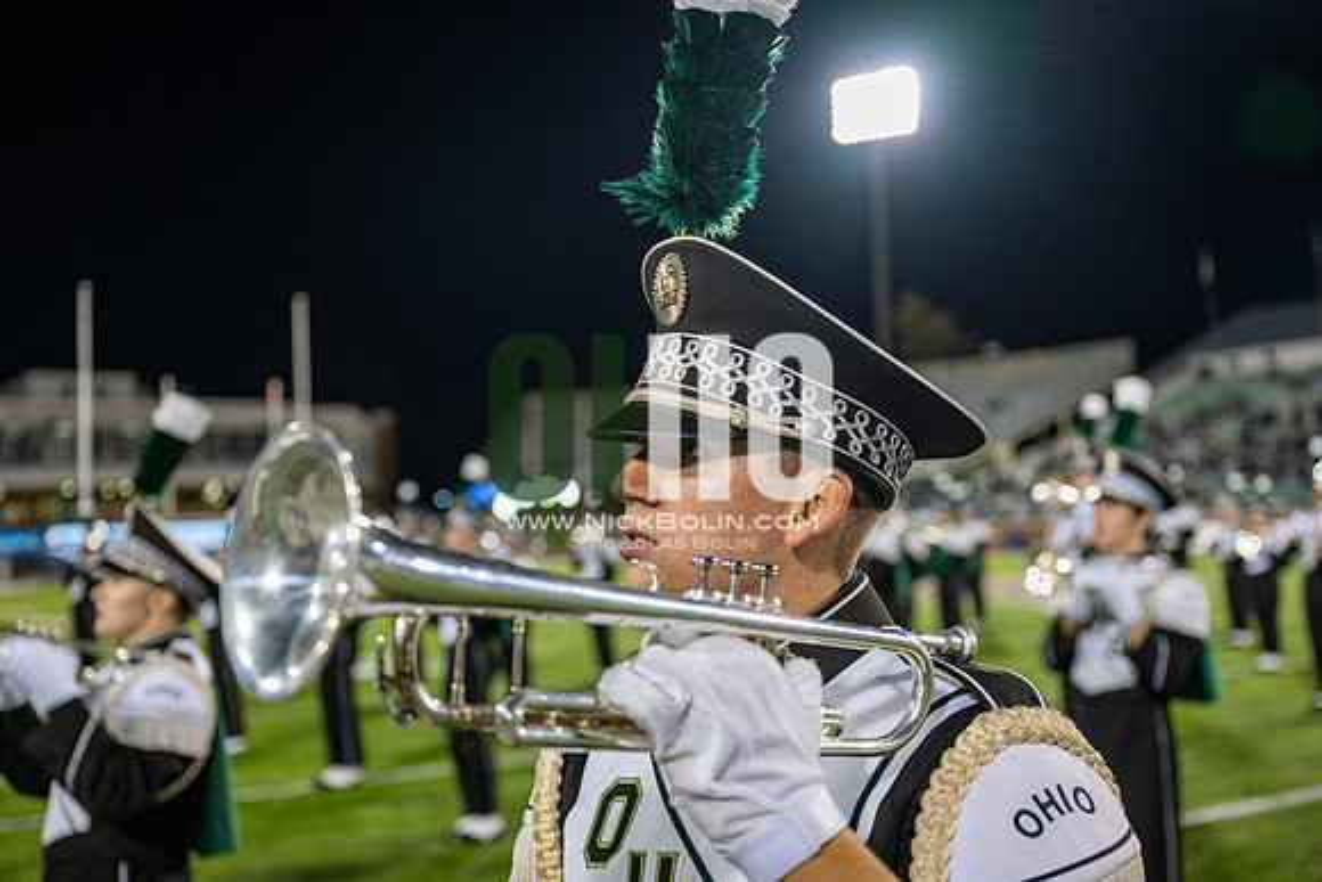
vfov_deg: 31.9
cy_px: 441
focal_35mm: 42
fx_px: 1543
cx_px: 661
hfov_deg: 46.4
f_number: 3.2
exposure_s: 1/500
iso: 1250
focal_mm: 42
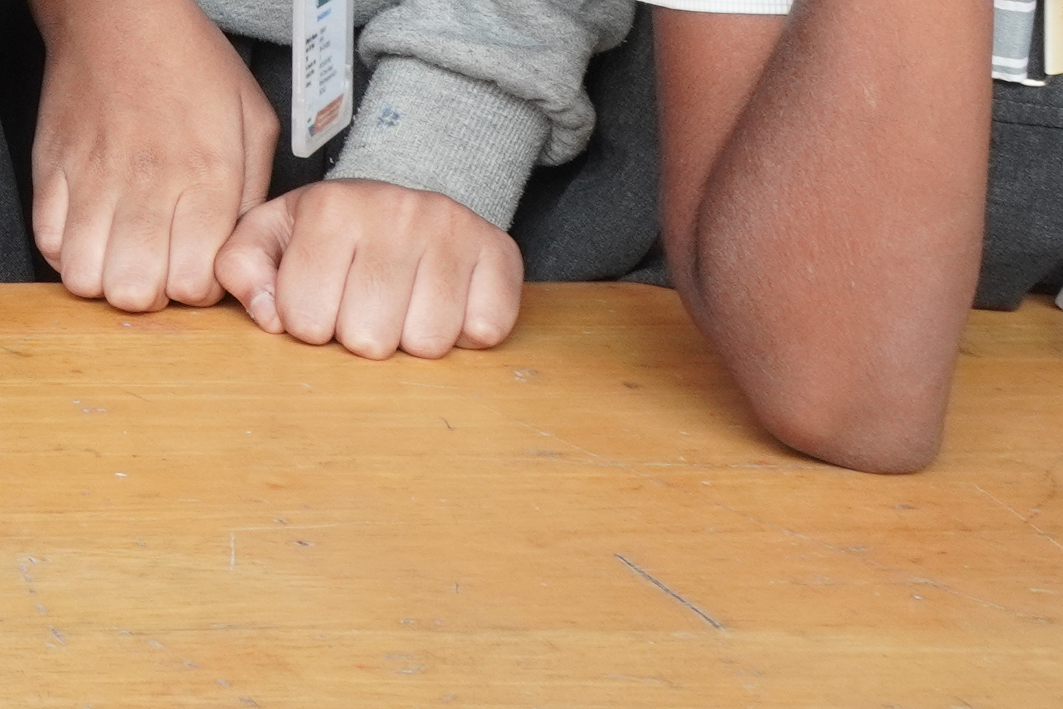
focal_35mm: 93
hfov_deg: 18.0
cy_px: -648
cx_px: -778
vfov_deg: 13.0
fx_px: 2746
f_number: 13
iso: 500
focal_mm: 16
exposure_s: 1/30
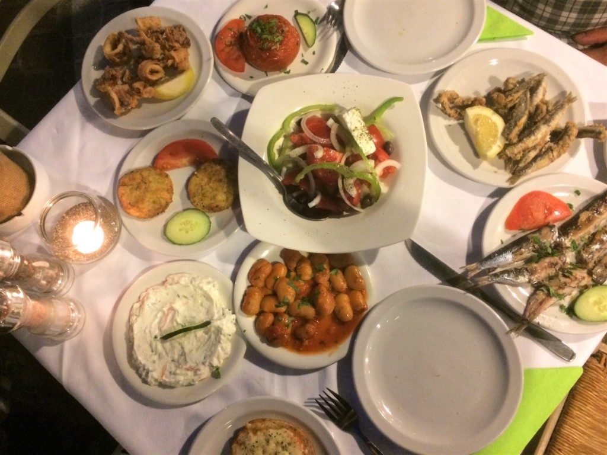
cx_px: 304
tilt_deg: -73.8
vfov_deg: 48.2
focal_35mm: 29
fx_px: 509
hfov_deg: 61.7
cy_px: 228
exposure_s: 1/17
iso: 400
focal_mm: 4.15
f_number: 2.2
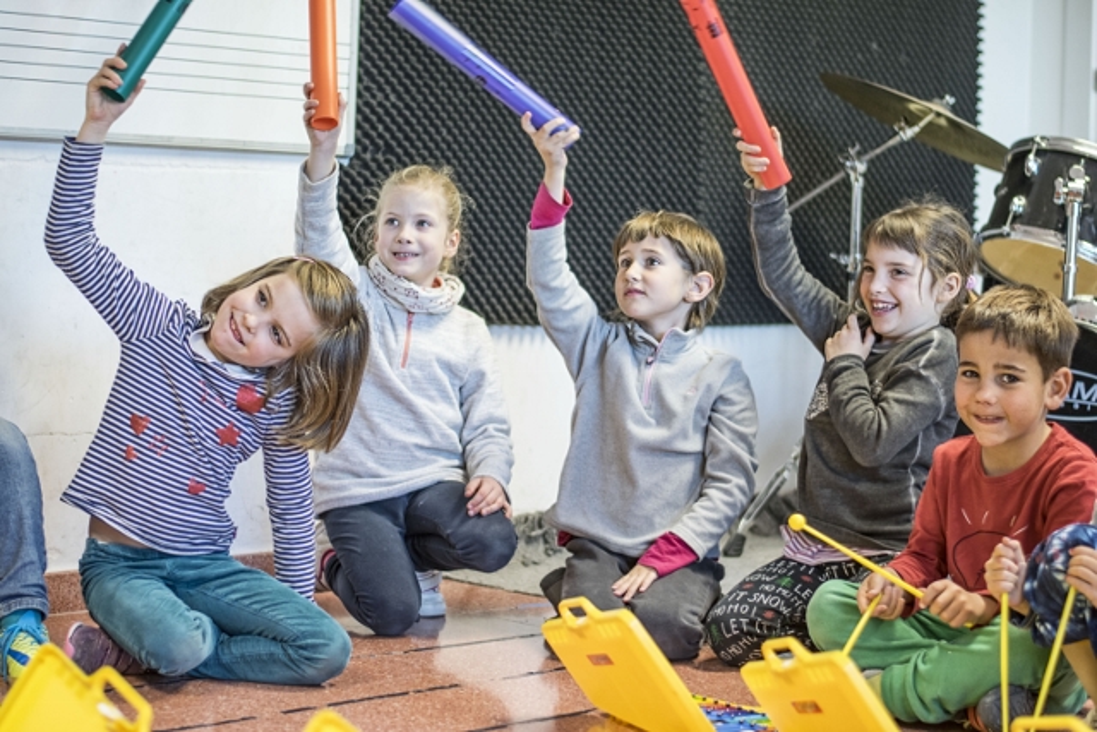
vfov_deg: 18.2
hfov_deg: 27.0
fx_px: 2286
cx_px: 548
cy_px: 366
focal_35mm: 75
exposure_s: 1/125
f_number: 1.8
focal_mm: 50
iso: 400
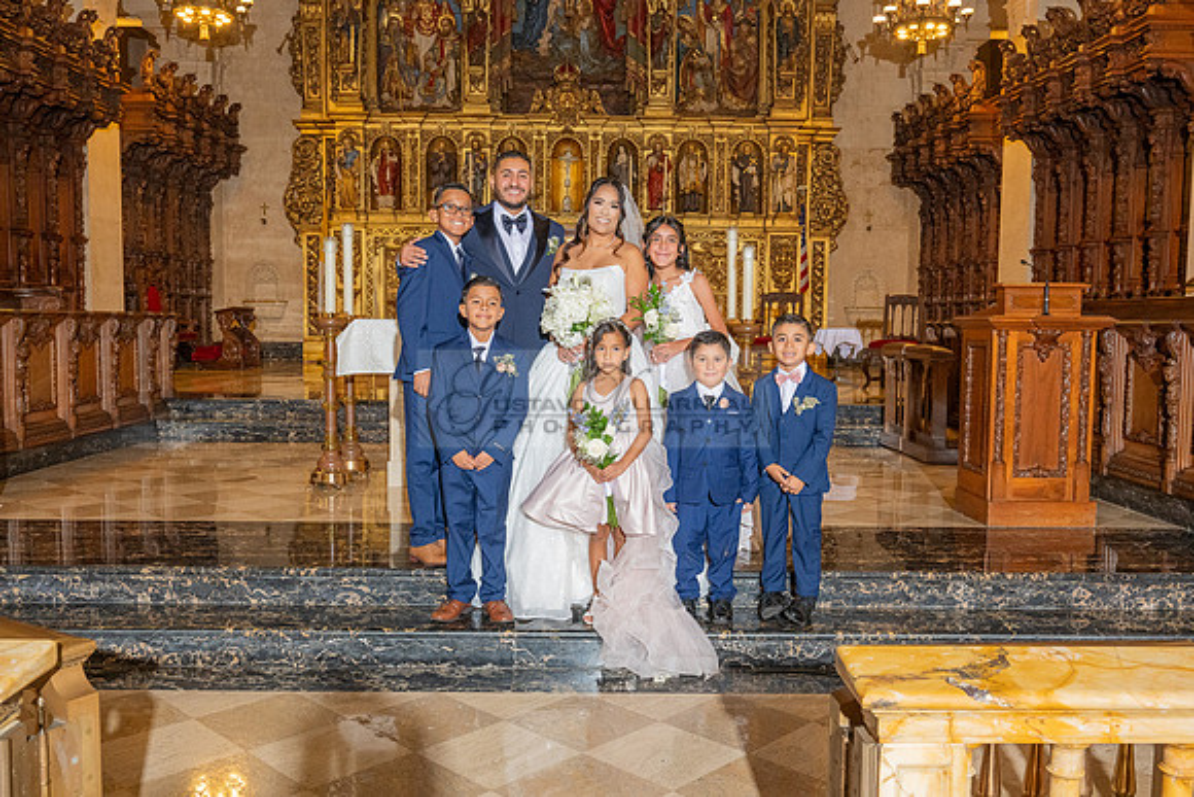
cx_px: 597
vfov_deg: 41.7
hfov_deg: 59.5
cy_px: 398
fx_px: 1045
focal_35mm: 32
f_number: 6.3
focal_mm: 31.5
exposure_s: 1/200
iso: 2000
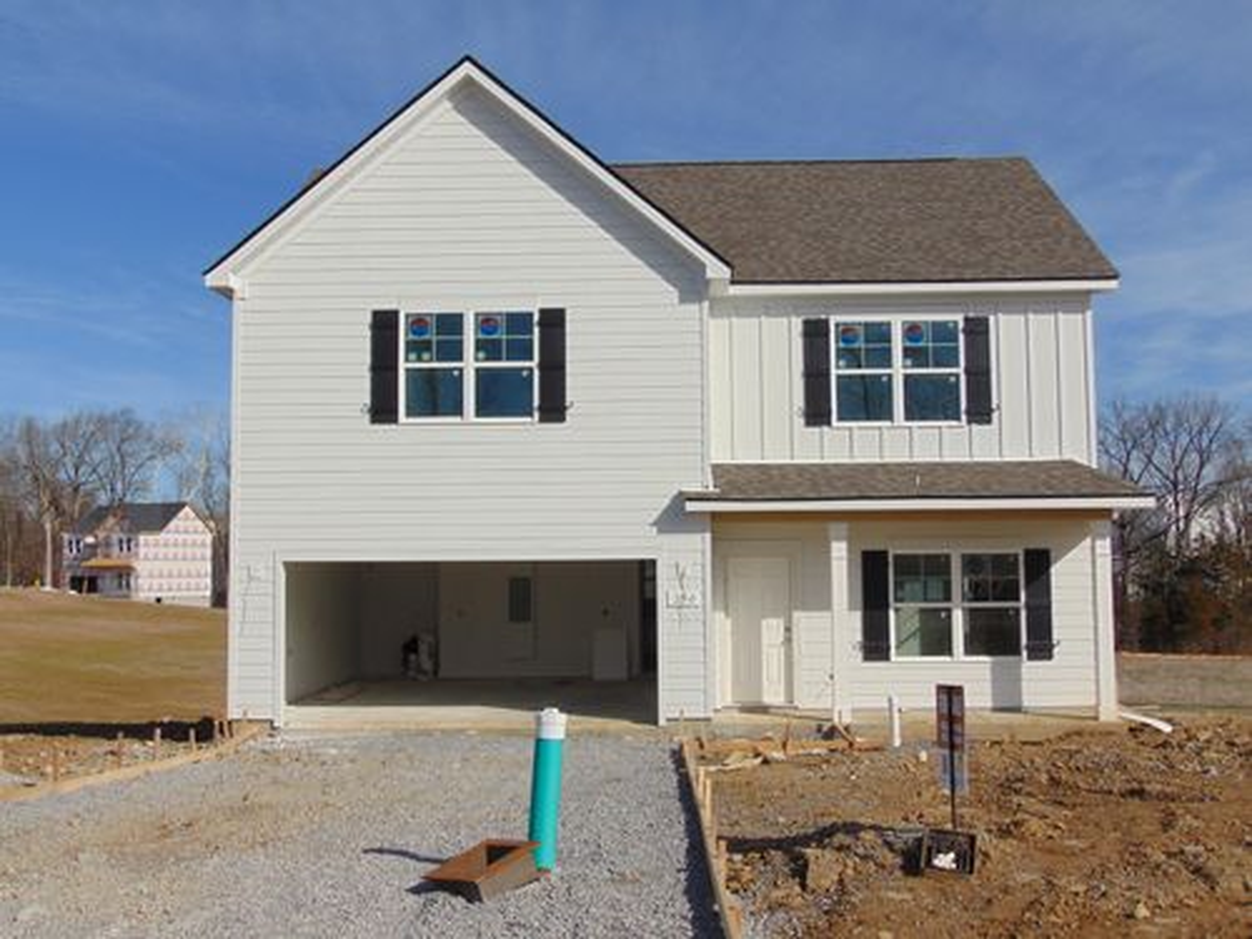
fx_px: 1411
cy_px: 470
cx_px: 626
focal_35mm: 39
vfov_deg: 36.8
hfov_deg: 47.9
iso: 80
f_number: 8.5
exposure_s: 1/400
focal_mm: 6.9
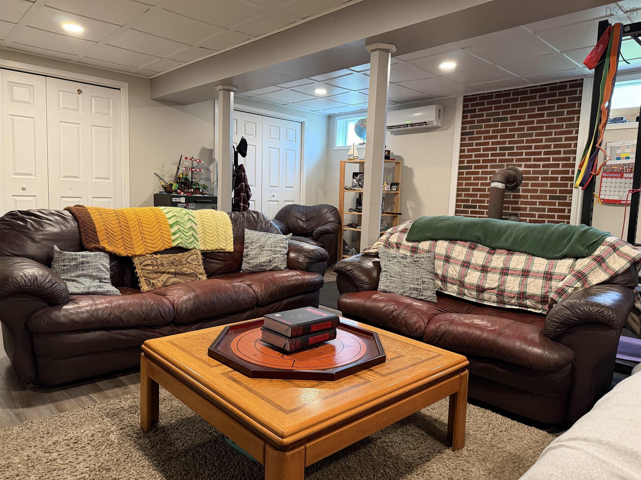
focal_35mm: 24
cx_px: 320
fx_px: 444
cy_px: 240
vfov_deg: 56.8
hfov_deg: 71.6
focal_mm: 6.76
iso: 400
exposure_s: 1/60
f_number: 1.78
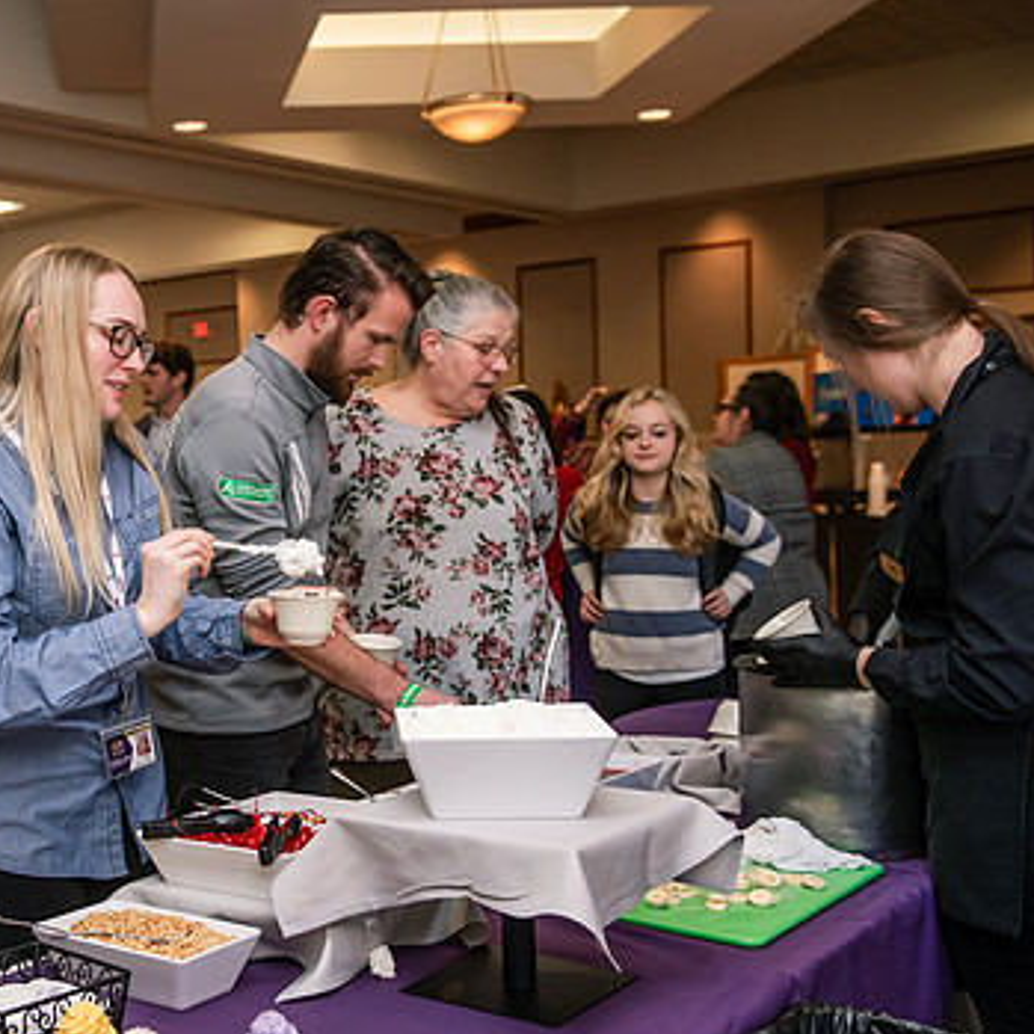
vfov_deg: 35.3
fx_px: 1622
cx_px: 213
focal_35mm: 48
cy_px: 547
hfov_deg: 34.3
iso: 1000
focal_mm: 34
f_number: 3.5
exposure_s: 1/125
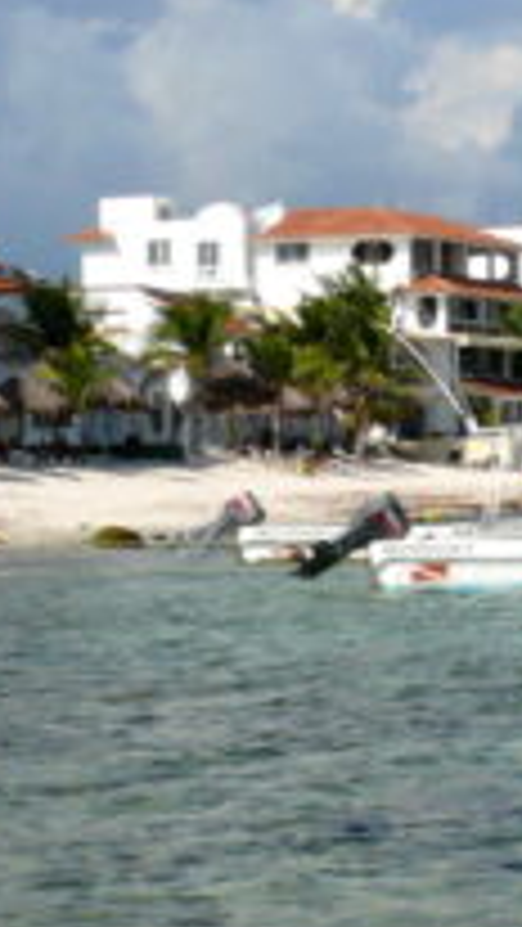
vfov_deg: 19.0
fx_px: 2729
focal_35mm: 111
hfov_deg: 10.1
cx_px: 1071
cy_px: 778
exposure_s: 1/400
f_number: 8
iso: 100
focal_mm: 7.4
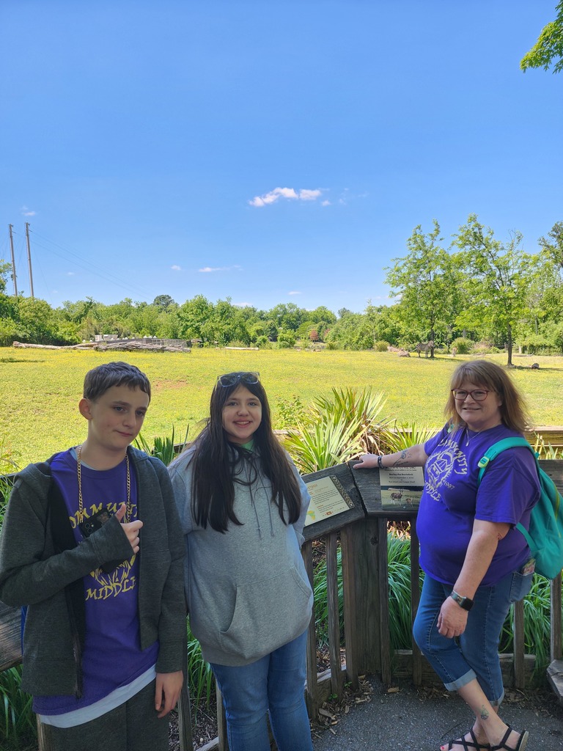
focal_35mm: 23
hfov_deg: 58.9
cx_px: 282
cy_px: 376
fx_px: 499
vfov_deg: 73.9
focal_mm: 6.4
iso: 20
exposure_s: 1/180
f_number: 1.8
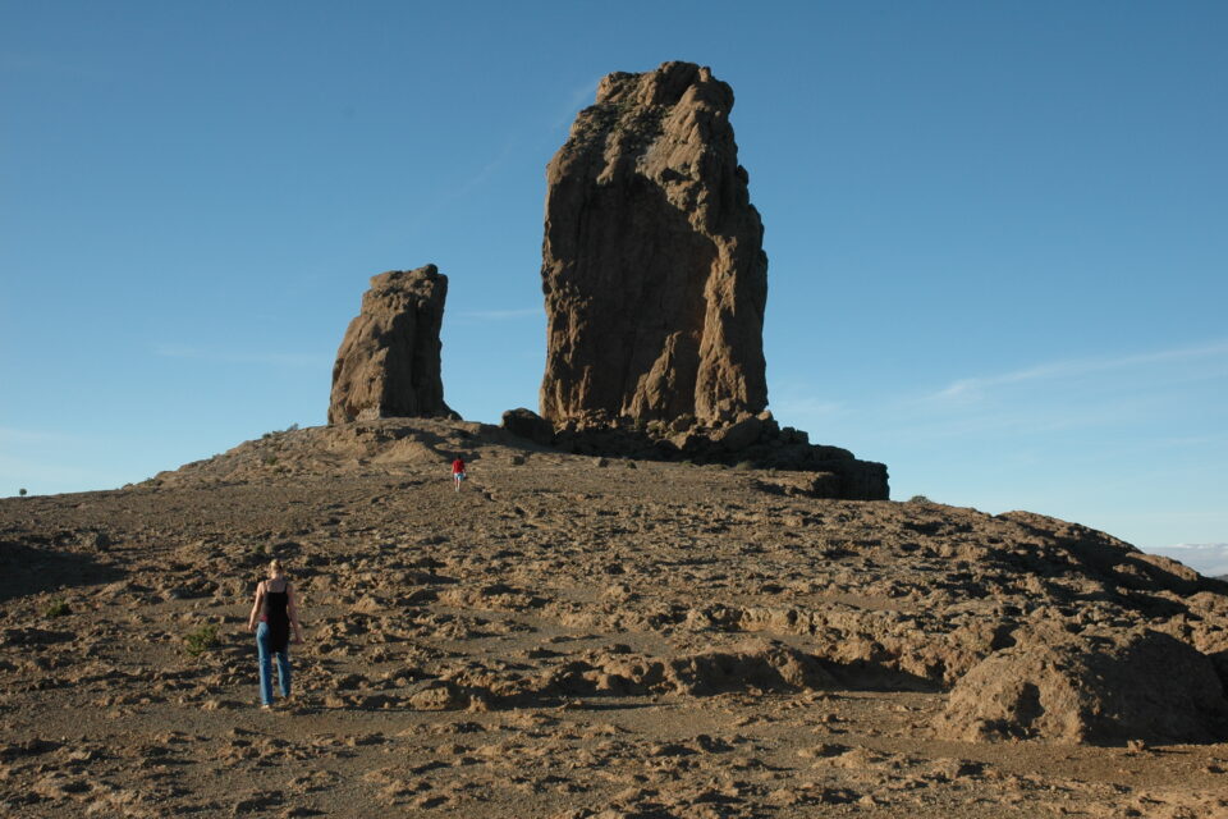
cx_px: 614
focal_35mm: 46
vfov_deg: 28.9
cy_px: 410
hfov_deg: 42.3
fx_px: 1586
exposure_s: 1/320
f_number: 9
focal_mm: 31
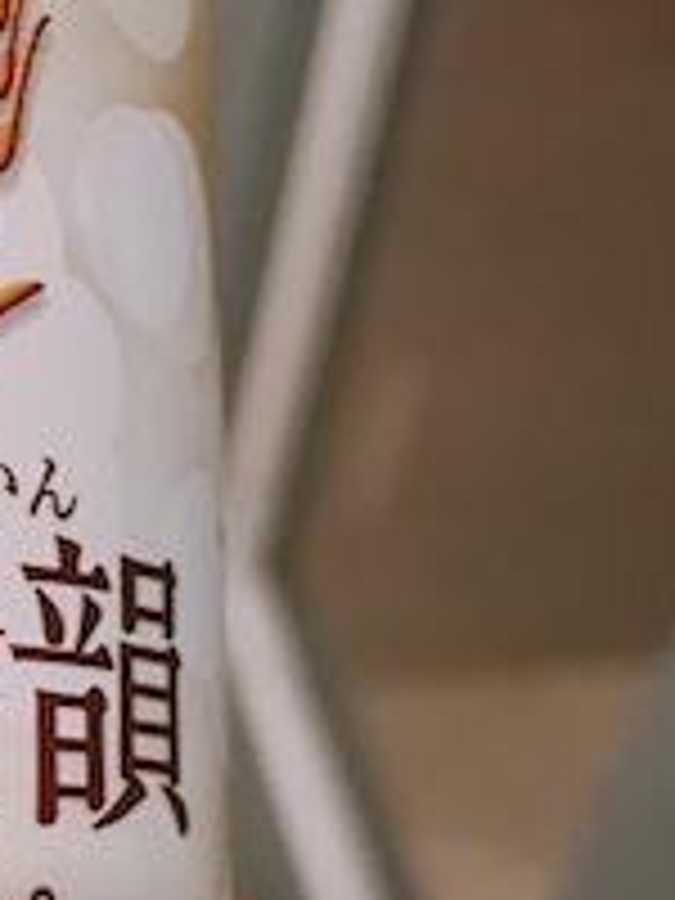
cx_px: -315
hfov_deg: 16.2
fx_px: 2184
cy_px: 806
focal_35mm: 84
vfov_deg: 22.7
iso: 80
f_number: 1.8
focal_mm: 3.99
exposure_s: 1/17
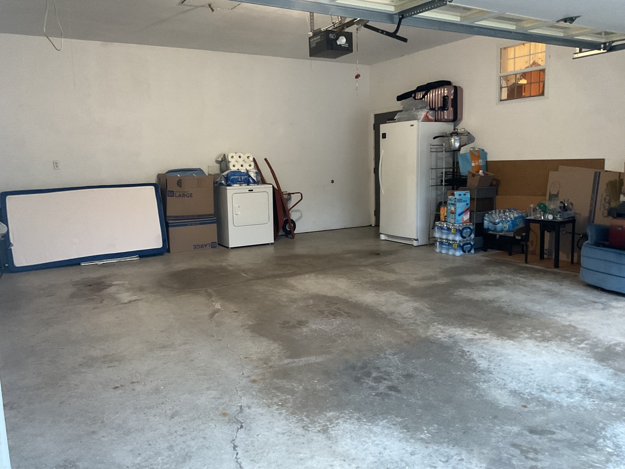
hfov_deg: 61.7
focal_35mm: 29
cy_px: 234
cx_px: 312
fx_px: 524
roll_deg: +1.4
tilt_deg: -7.7
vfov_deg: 48.2
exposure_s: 1/30
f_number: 1.8
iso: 320
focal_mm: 3
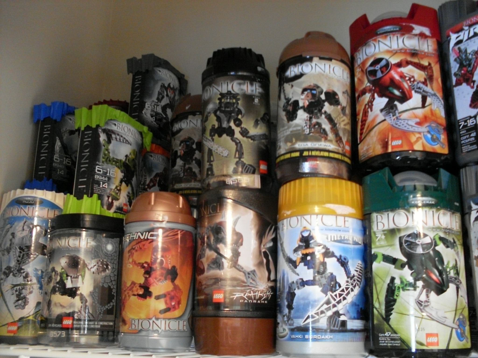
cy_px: 179
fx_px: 525
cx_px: 239
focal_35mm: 38
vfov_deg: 37.7
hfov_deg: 49.0
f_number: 2.8
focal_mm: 6.3
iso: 400
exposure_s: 1/10
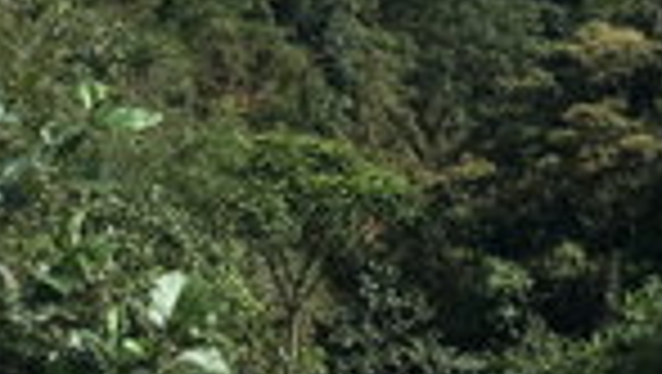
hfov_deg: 23.8
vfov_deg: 13.6
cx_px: 635
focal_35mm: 86
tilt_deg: -7.6
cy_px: -104
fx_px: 1511
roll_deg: -1.7
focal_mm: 4.15
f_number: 2.2
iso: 25
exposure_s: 1/1972
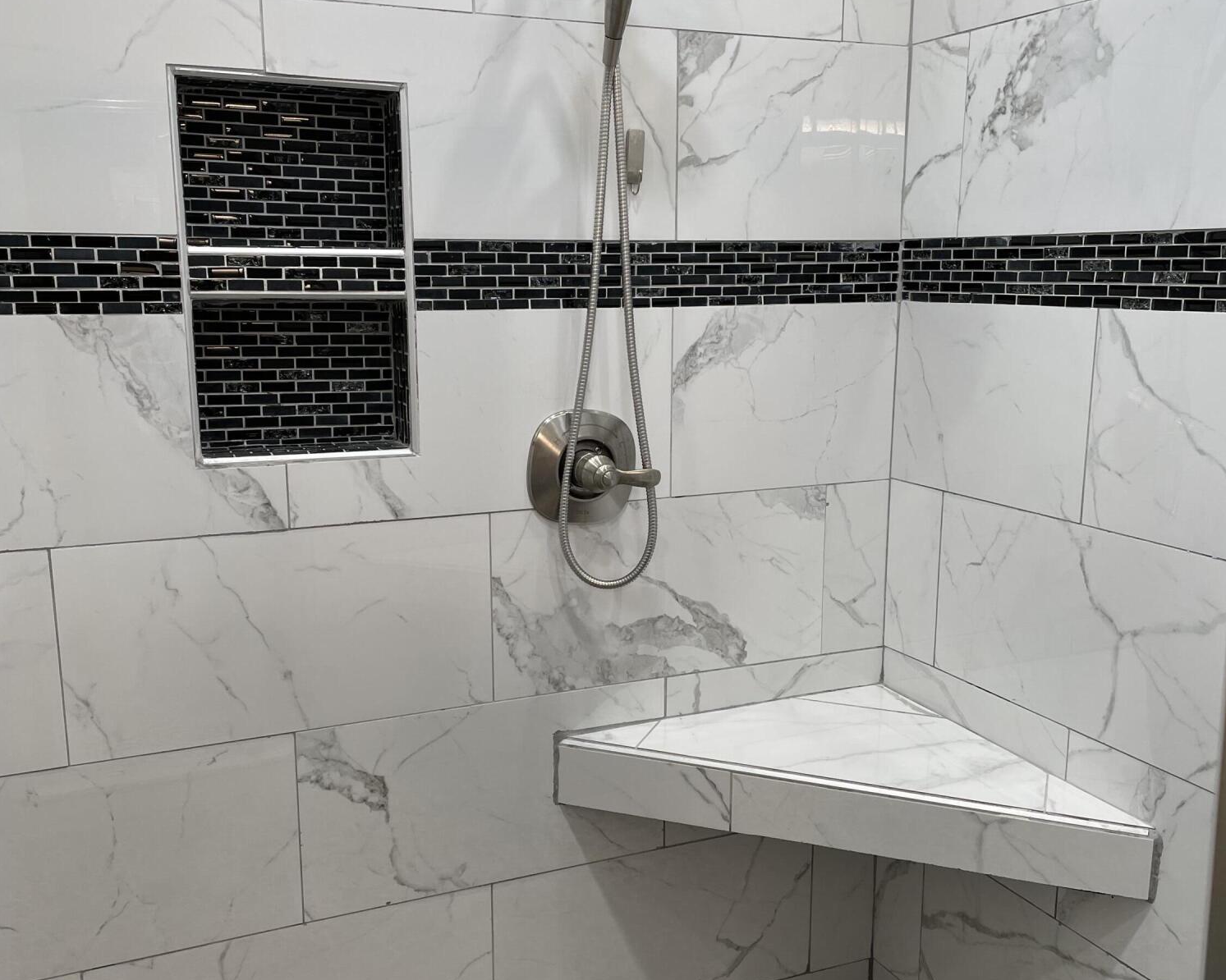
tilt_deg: -11.7
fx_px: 1234
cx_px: 614
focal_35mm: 34
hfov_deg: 52.9
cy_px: 536
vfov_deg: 43.3
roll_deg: +0.3
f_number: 1.6
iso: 50
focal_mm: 4.2
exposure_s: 1/120
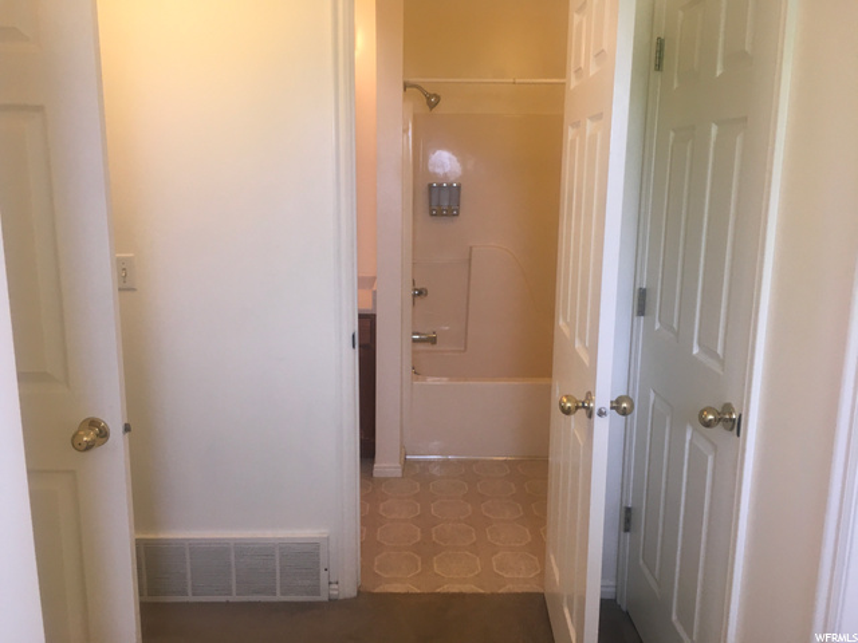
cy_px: 322
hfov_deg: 61.7
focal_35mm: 29
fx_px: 719
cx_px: 429
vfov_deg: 48.2
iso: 32
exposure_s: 1/30
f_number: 2.2
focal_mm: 4.15
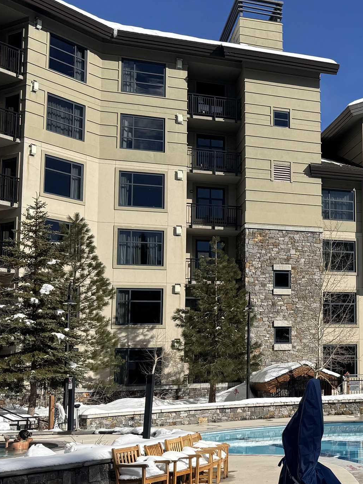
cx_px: 428
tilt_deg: +6.8
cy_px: 272
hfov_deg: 24.6
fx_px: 755
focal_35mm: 54
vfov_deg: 35.5
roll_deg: +1.7
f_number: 1.78
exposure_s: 1/7092
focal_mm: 6.76
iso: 80
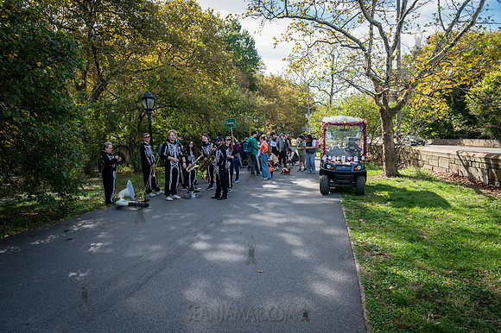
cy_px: 166
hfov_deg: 73.8
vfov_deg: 53.1
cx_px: 250
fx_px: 334
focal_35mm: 24
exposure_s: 1/2000
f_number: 5
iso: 1000
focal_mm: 24
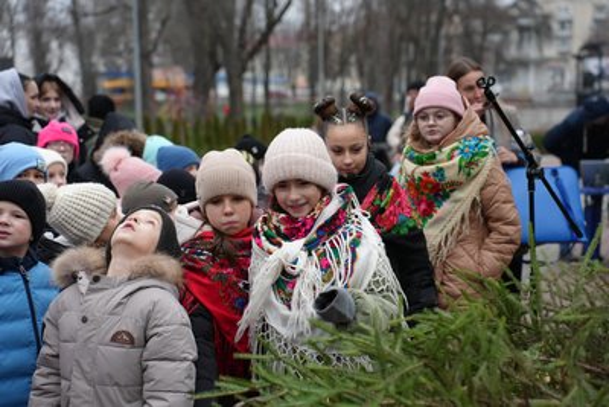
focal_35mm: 75
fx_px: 1269
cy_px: 204
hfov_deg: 27.0
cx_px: 304
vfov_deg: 18.2
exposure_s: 1/160
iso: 800
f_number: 4
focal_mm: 75
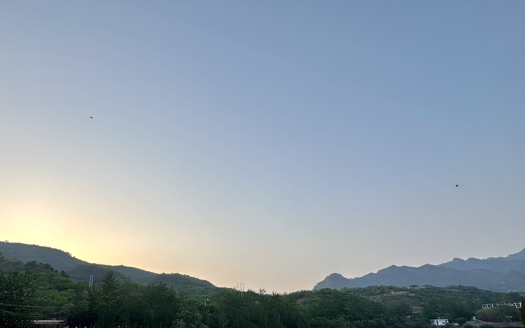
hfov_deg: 83.8
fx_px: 286
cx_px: 205
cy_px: 249
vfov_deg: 56.5
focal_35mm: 20
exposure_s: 1/427
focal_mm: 2.22
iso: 40
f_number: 2.2
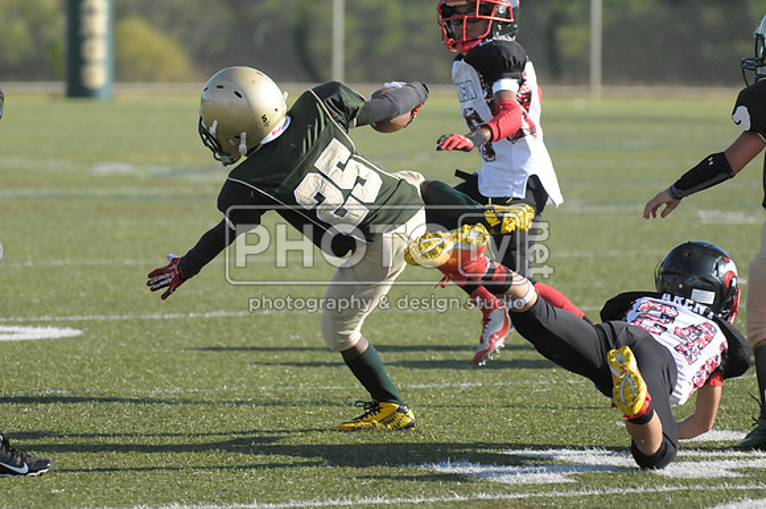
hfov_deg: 6.6
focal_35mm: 315
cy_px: 254
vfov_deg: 4.4
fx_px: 6693
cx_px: 383
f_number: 4
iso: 1600
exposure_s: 1/6400
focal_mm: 210
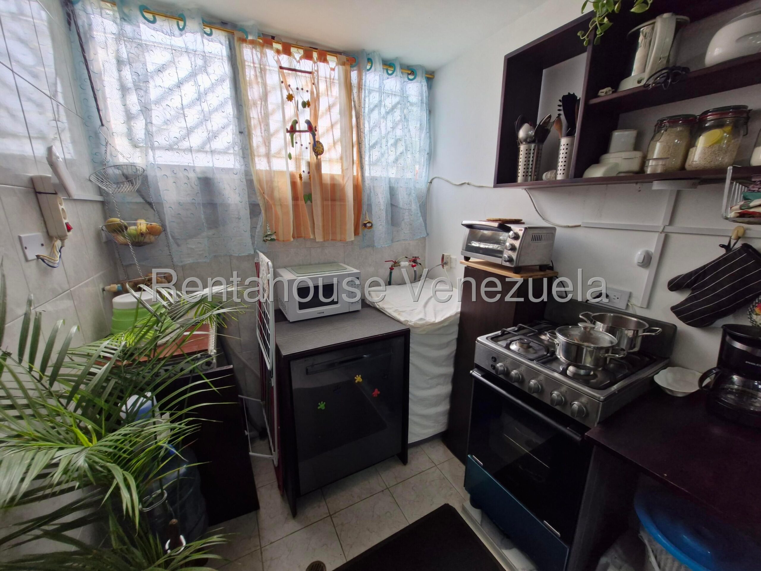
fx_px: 286
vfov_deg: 89.9
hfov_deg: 106.2
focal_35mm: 13
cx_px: 380
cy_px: 286
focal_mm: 1.74
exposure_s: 1/120
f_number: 2.2
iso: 80
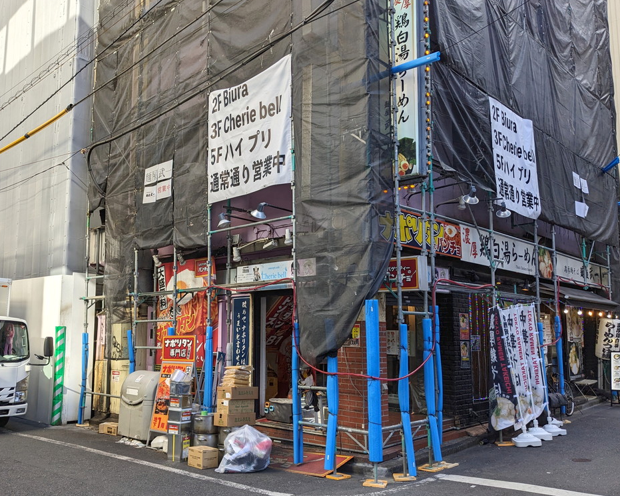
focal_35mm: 29
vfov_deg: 49.9
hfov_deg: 60.5
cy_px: 246
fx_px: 532
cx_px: 299
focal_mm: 4.38
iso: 53
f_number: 1.73
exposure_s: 1/390
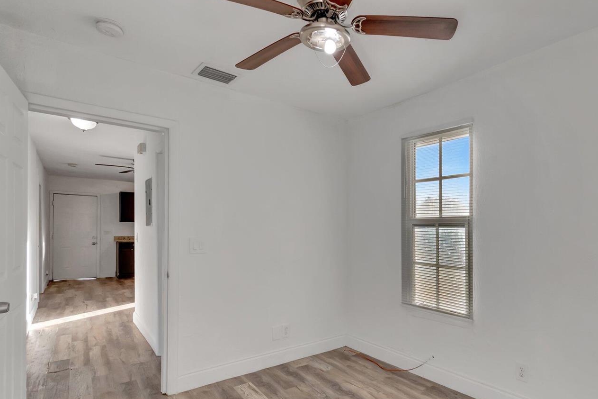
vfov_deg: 64.1
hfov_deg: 85.6
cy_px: 233
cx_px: 365
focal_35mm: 19
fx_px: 316
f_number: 8
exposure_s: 1/80
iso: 1000
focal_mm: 10
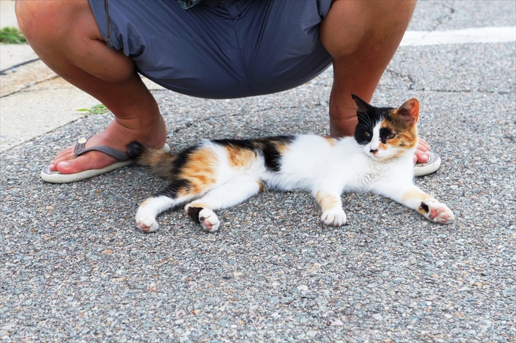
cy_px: 172
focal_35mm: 82
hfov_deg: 24.7
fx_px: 1181
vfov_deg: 16.5
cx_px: 258
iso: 200
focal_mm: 55
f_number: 7.1
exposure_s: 1/250
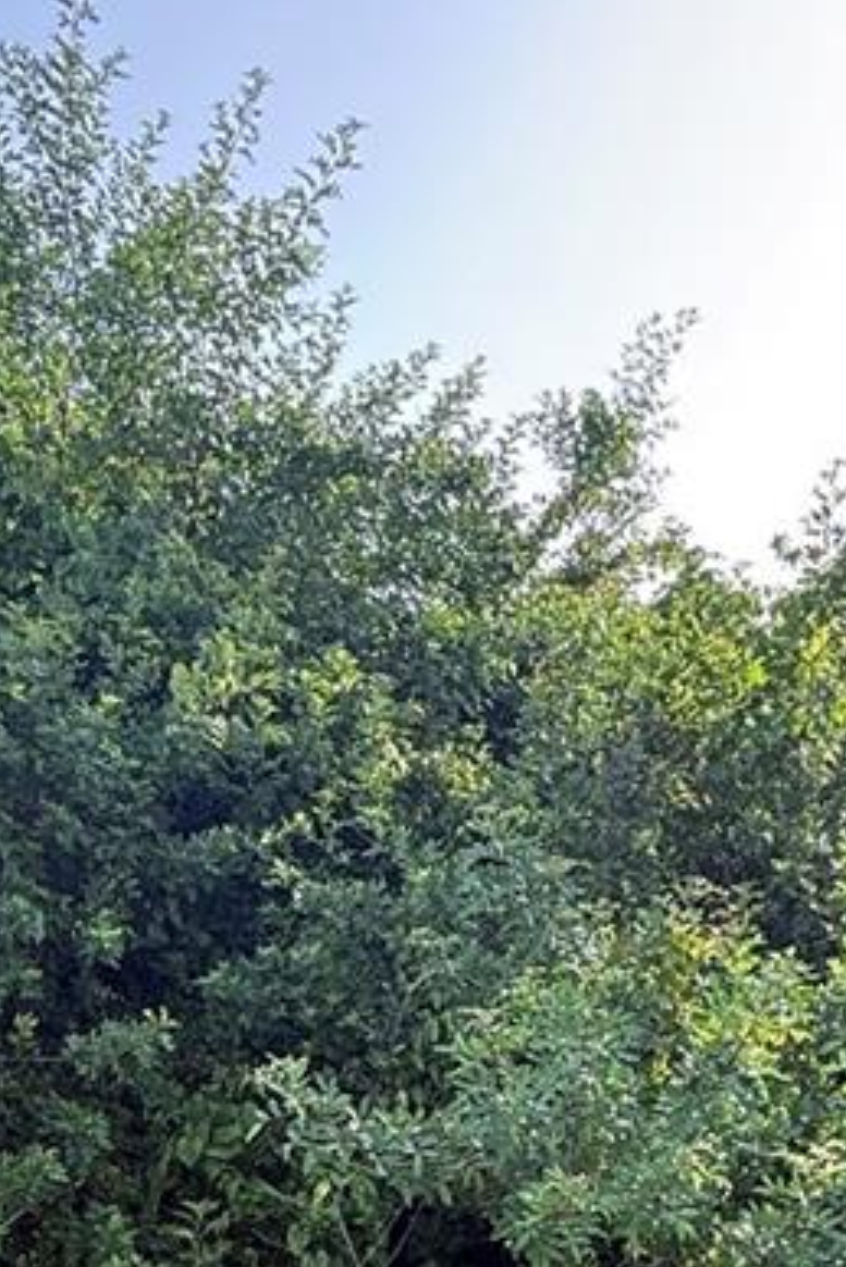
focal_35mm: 45
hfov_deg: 29.9
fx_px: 1585
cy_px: 1247
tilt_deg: -4.2
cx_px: 363
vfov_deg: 38.9
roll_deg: -2.6
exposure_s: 1/226
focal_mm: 2.22
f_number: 2.2
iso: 64
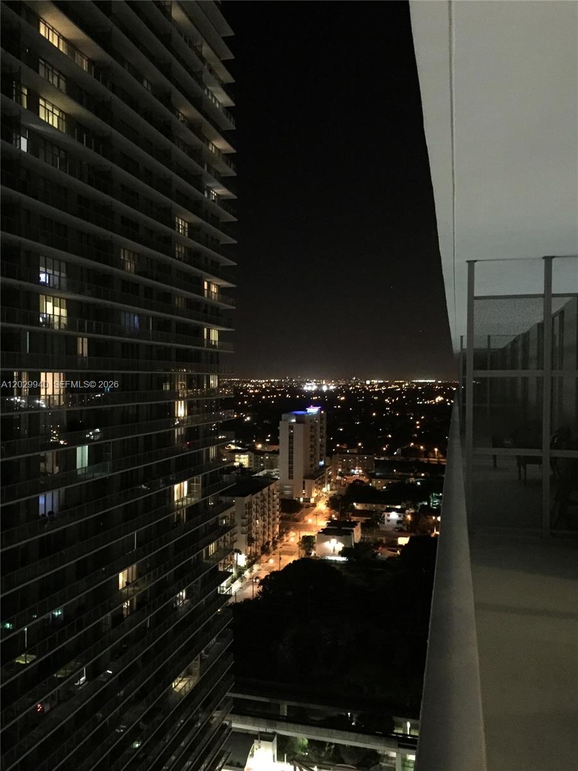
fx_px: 646
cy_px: 386
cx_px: 289
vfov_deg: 61.7
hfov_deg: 48.2
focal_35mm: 29
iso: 800
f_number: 2.2
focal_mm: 4.15
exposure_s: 1/15
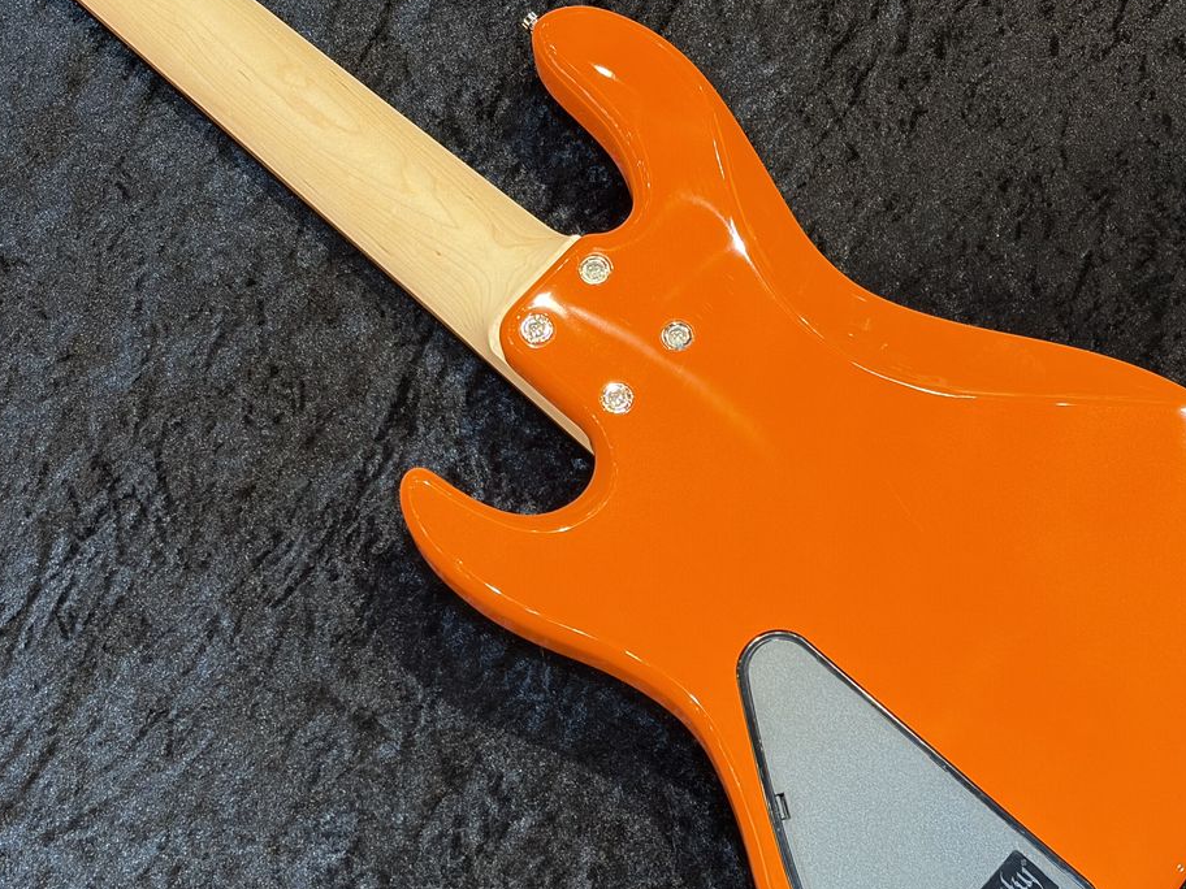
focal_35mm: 73
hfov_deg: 26.6
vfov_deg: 20.1
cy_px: 563
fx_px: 2501
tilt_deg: -74.1
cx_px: 733
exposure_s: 1/40
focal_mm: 5.96
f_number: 1.6
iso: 100
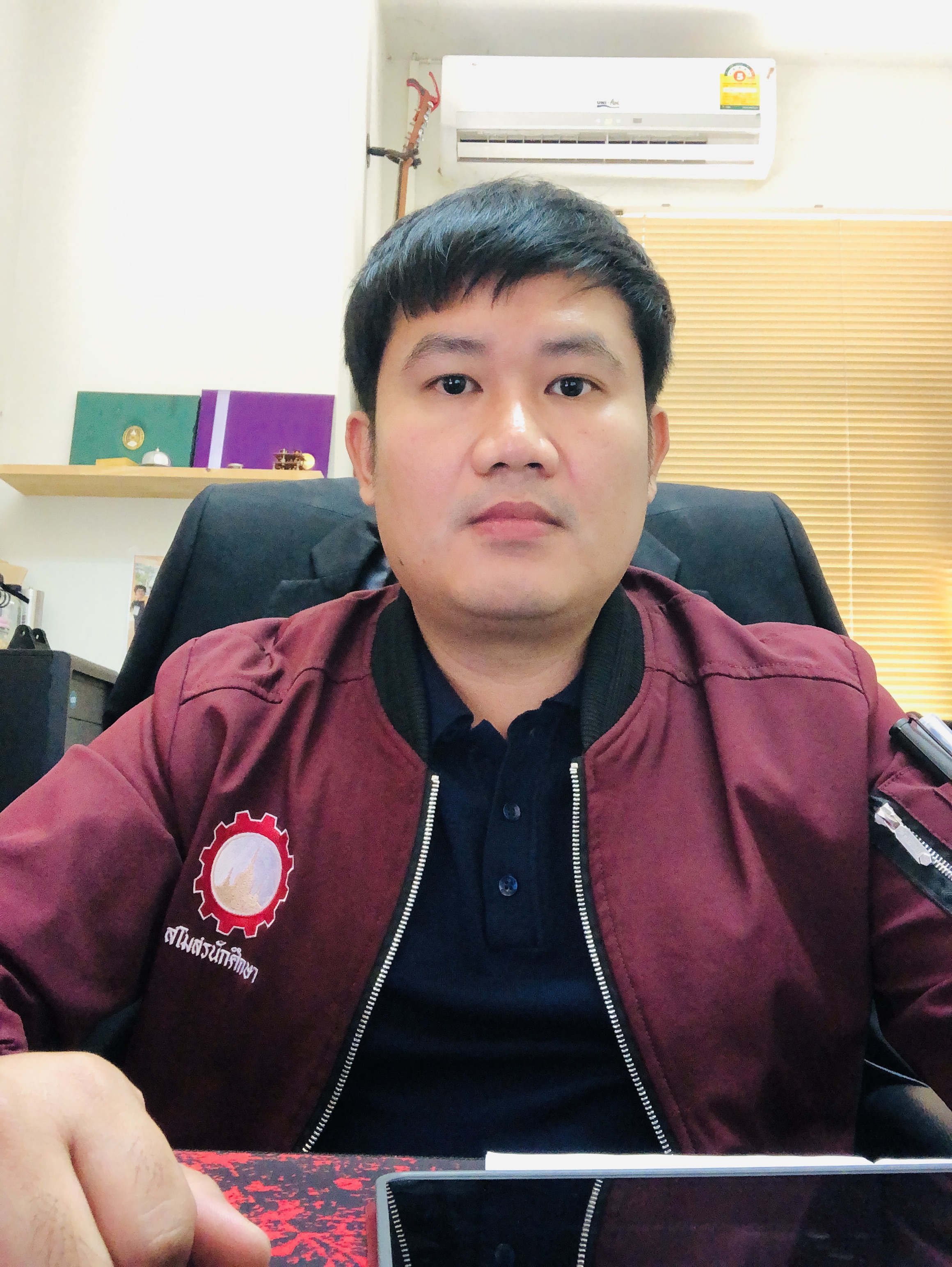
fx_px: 1172
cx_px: 476
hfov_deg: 44.2
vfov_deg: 56.8
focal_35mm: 32
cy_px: 634
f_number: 2.2
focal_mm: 2.87
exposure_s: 1/33
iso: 250
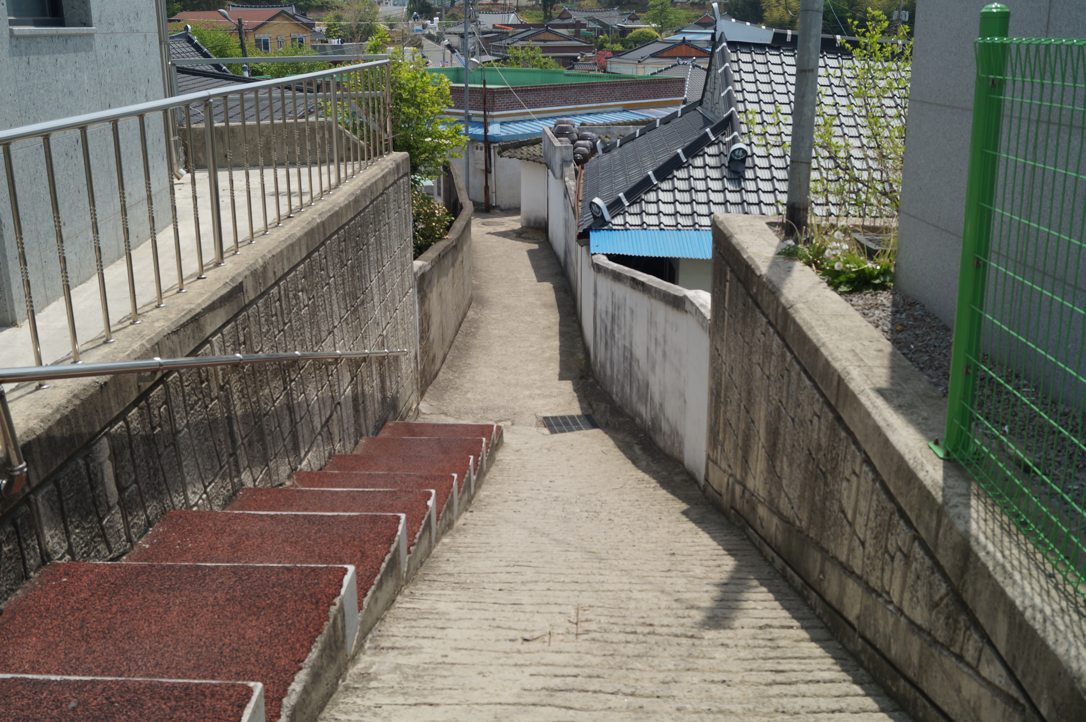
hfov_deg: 57.3
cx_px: 543
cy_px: 361
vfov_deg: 39.9
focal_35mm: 33
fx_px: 994
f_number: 8
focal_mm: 22
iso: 100
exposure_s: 1/400
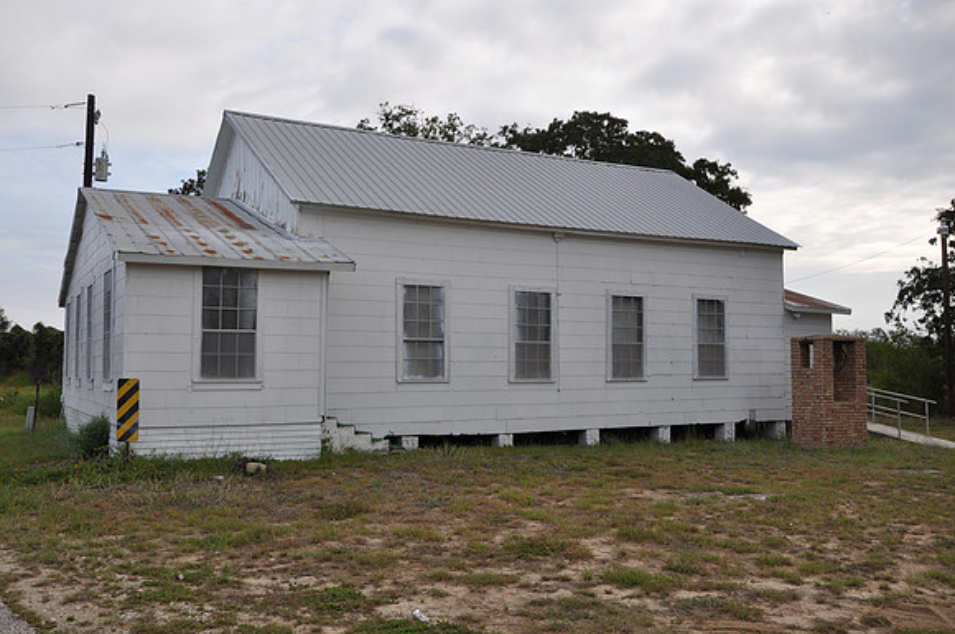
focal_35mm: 33
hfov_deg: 57.3
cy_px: 317
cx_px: 478
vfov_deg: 39.9
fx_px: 874
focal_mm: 22
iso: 200
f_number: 7.1
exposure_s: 1/200
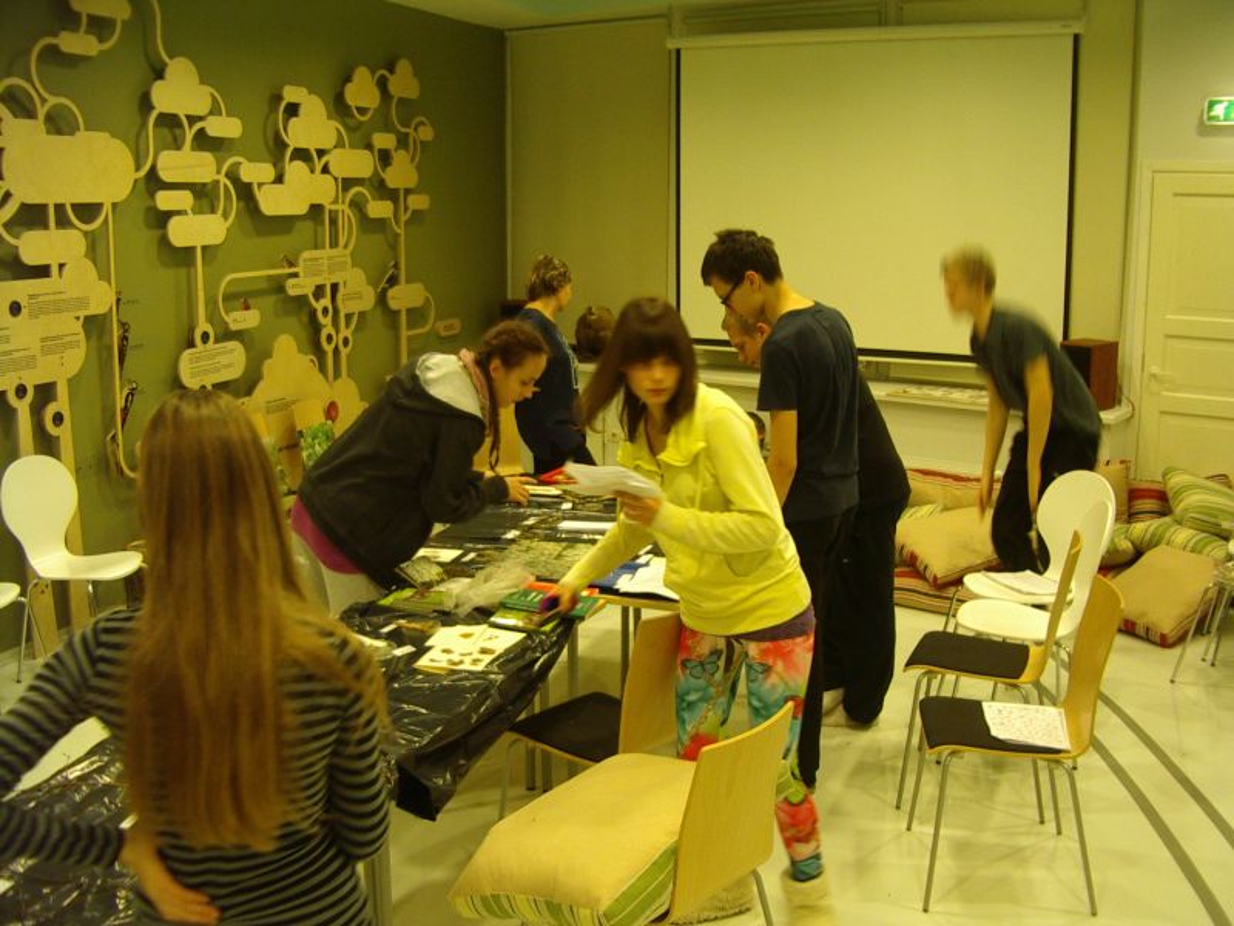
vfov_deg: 37.7
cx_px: 617
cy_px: 463
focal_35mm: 38
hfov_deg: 49.0
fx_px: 1355
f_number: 2.6
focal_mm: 5.8
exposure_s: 1/25
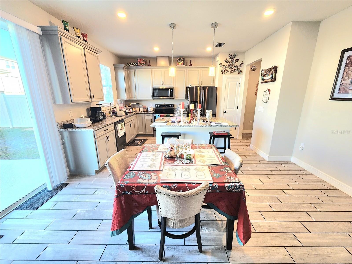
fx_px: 132
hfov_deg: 106.2
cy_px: 132
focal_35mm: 13
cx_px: 176
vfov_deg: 89.9
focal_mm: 2.2
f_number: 2.2
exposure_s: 1/60.2
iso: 125
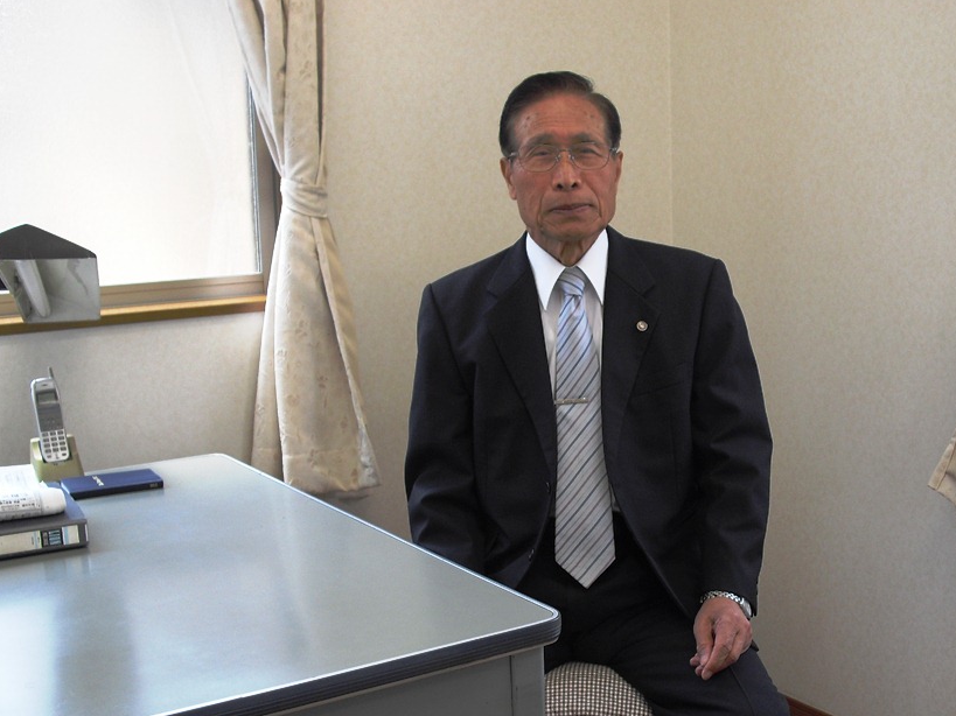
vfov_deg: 32.1
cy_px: 417
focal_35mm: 45
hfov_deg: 42.0
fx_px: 1243
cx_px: 535
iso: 100
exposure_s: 1/80
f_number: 3.1
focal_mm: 6.3
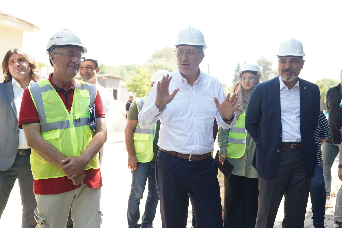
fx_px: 418
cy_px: 114
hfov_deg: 44.5
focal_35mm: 44
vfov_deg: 30.5
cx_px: 171
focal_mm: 44
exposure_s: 1/160
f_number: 3.2
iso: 125
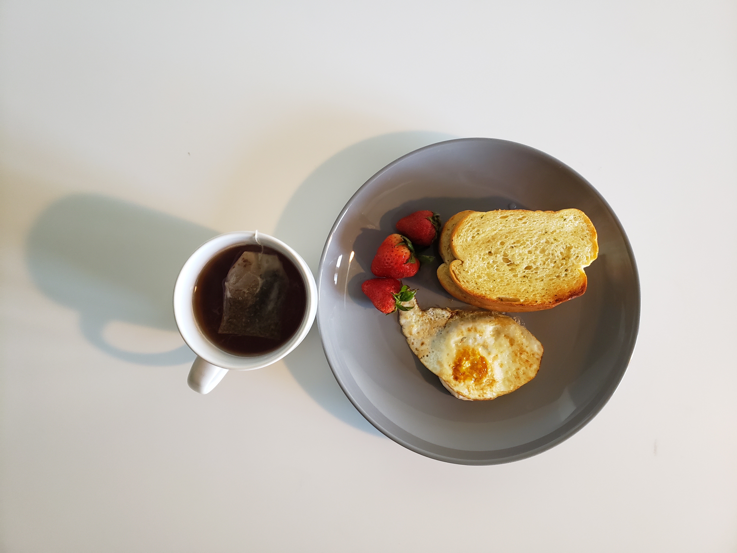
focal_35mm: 26
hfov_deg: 67.3
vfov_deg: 53.1
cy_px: 276
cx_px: 368
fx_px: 554
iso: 250
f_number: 1.5
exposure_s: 1/60
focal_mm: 4.3
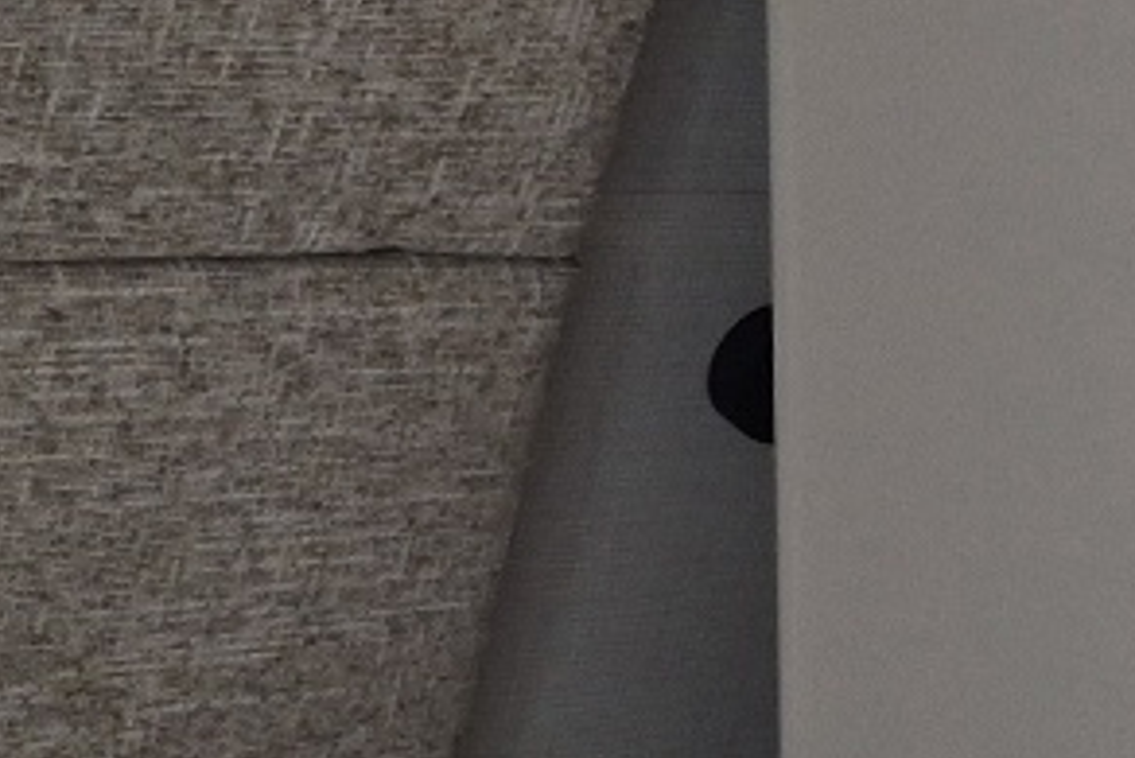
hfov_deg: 14.2
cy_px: 774
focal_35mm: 131
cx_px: 1905
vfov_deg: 10.4
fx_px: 4132
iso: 320
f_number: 1.8
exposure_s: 1/120
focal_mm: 5.4
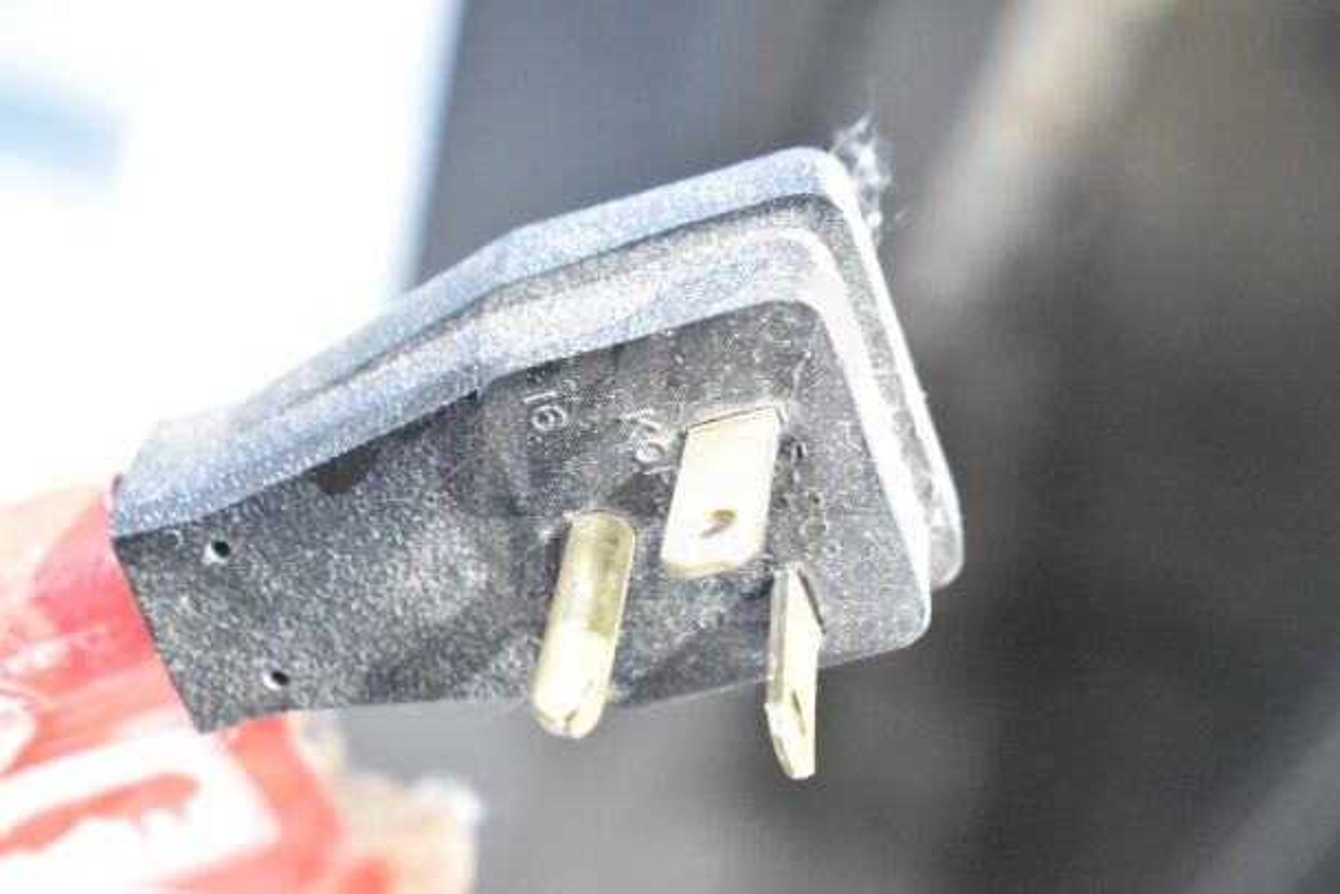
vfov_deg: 16.6
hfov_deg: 24.6
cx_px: 670
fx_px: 3071
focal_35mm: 82
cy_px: 447
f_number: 5.6
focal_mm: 55
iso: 14400
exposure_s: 1/100
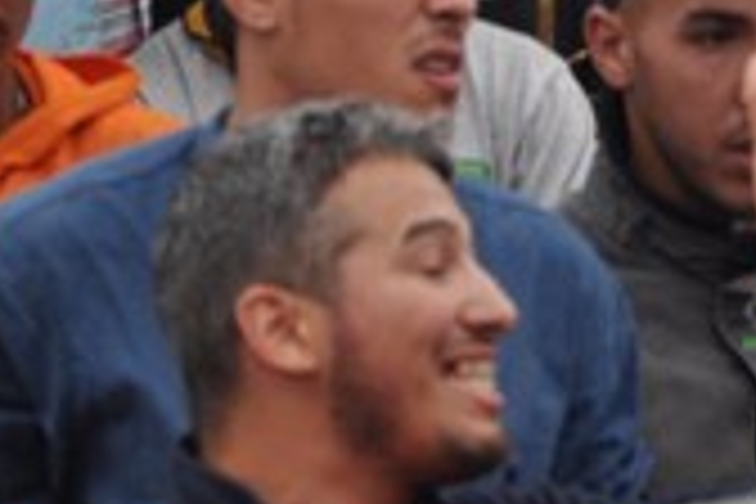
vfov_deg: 3.4
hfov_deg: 5.1
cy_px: -344
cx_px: 1030
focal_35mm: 399
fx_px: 8378
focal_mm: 70
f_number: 4.2
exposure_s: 1/250
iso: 400
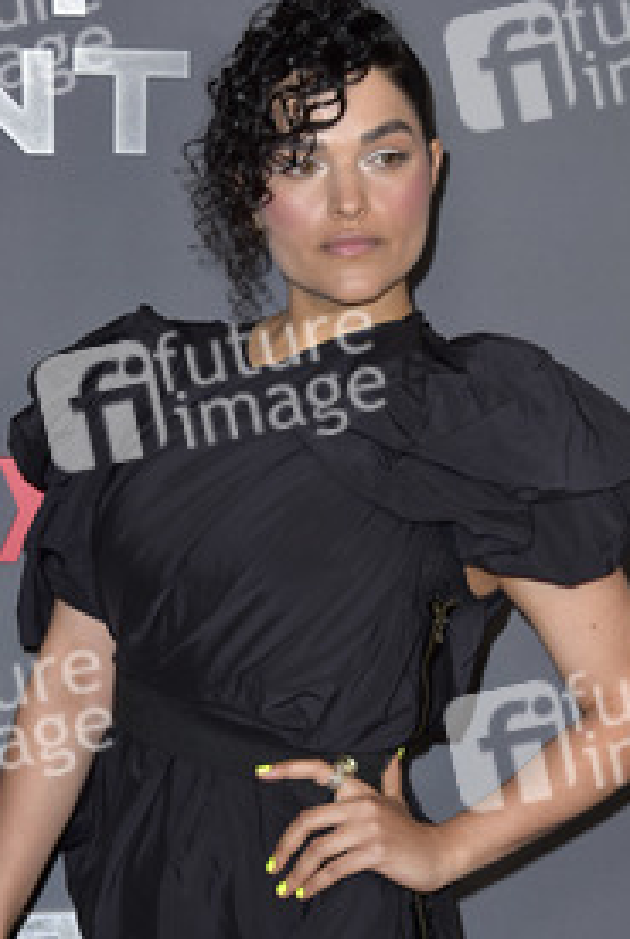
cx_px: 312
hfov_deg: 11.2
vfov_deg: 16.6
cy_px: 561
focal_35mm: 123
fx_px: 3216
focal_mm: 85
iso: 400
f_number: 6.3
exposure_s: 1/250
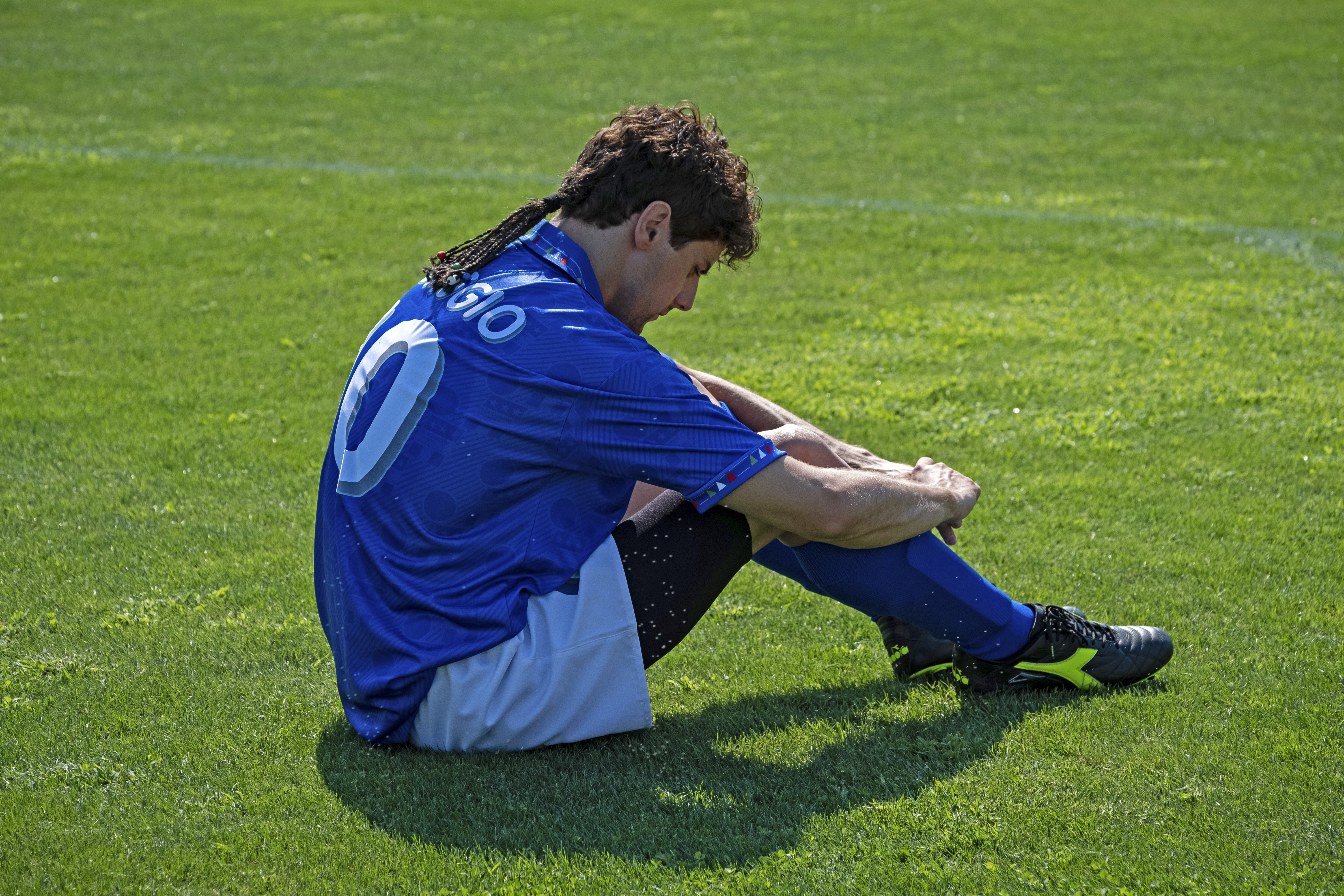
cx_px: 672
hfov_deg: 15.6
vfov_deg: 10.5
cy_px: 448
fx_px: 4890
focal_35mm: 131
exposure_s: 1/1000
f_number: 5.6
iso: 400
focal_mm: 87.1
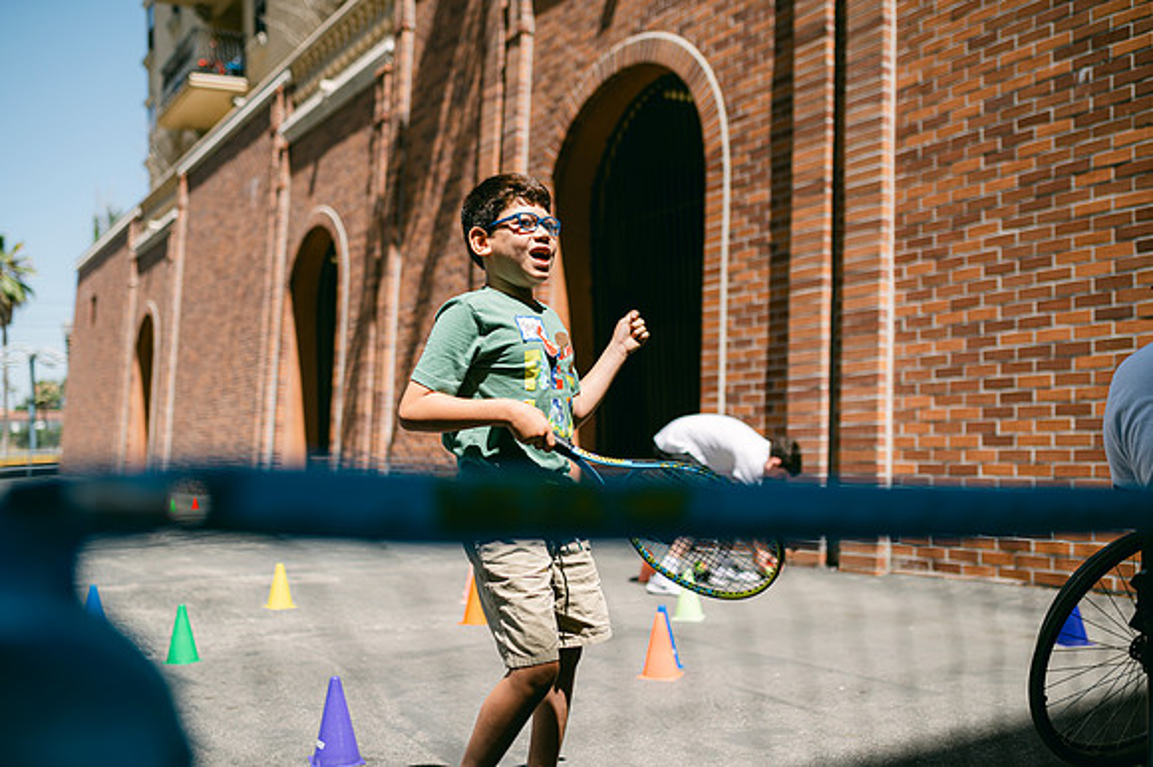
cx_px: 576
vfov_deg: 37.8
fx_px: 1120
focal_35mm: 35
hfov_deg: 54.5
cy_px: 384
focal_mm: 35
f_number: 2
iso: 100
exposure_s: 1/3200
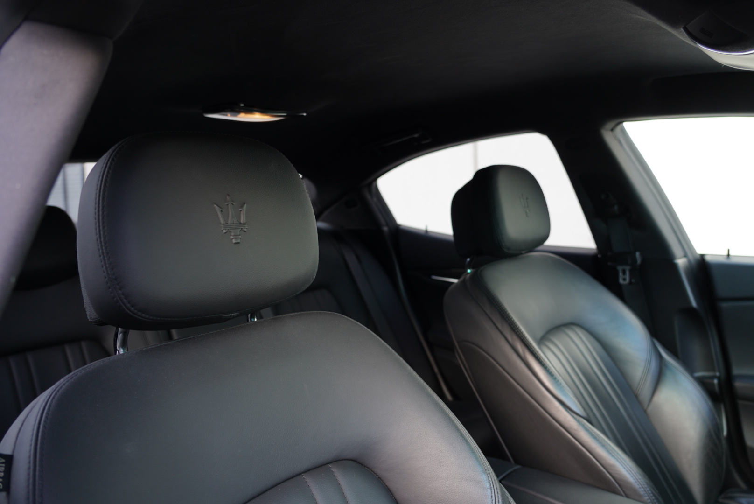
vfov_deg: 49.6
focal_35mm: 26
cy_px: 252
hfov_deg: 69.4
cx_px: 377
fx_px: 545
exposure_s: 1/30
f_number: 4
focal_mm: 26
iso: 125
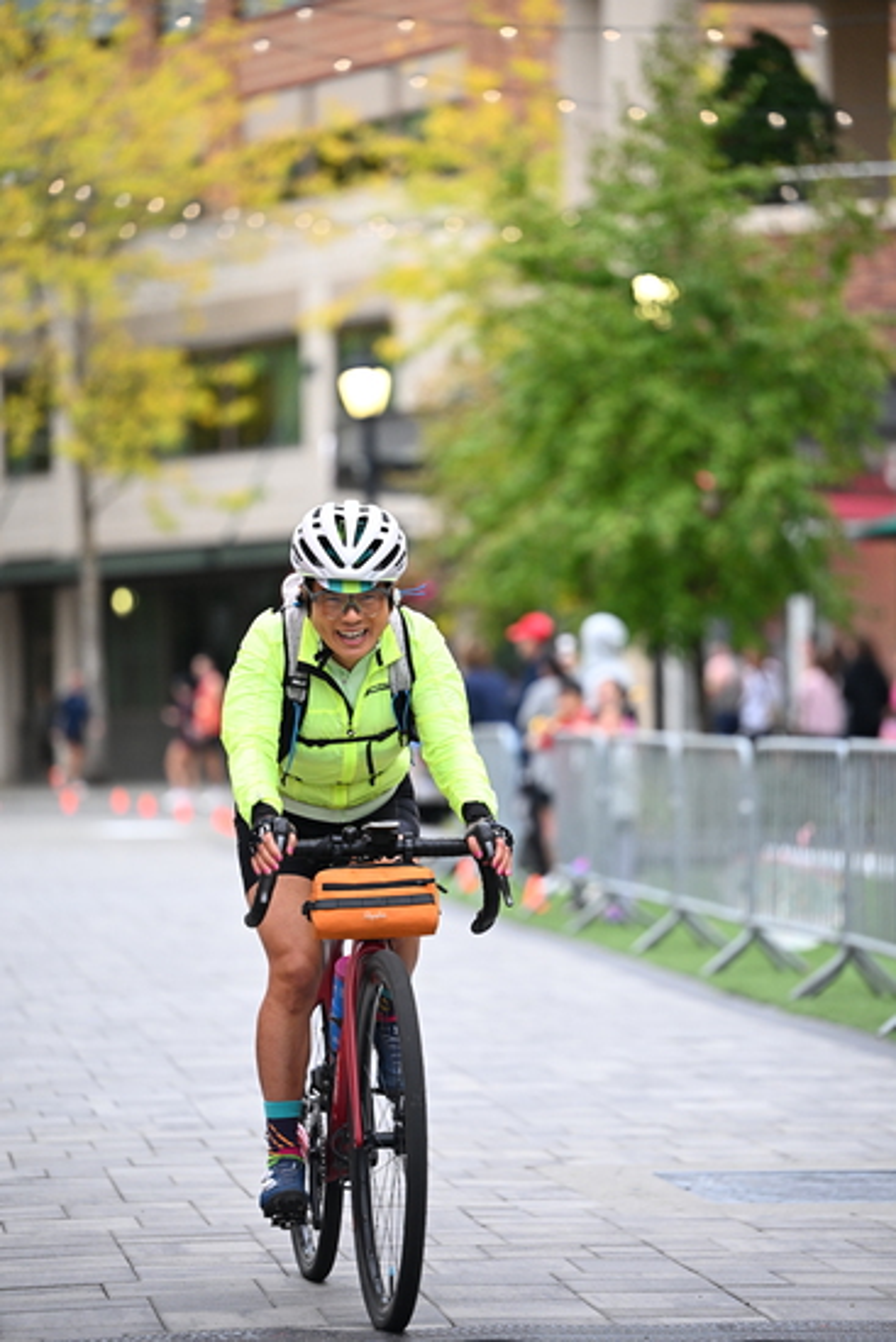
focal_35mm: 145
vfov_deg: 14.1
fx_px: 5410
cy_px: 671
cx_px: 448
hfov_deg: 9.5
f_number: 2.8
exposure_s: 1/800
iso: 1600
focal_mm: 145
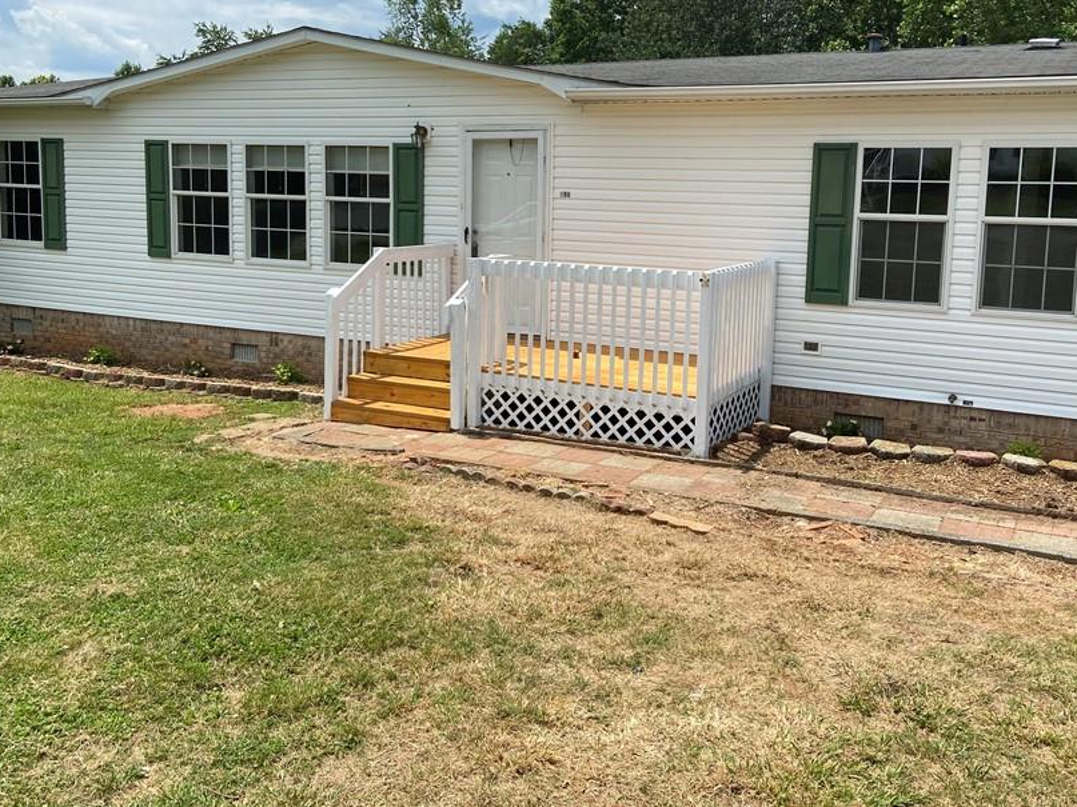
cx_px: 559
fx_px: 1027
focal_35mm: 33
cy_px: 320
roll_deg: -1.8
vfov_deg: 42.7
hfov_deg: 55.3
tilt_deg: -7.1
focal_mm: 4.25
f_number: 1.8
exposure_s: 1/4115
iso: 32
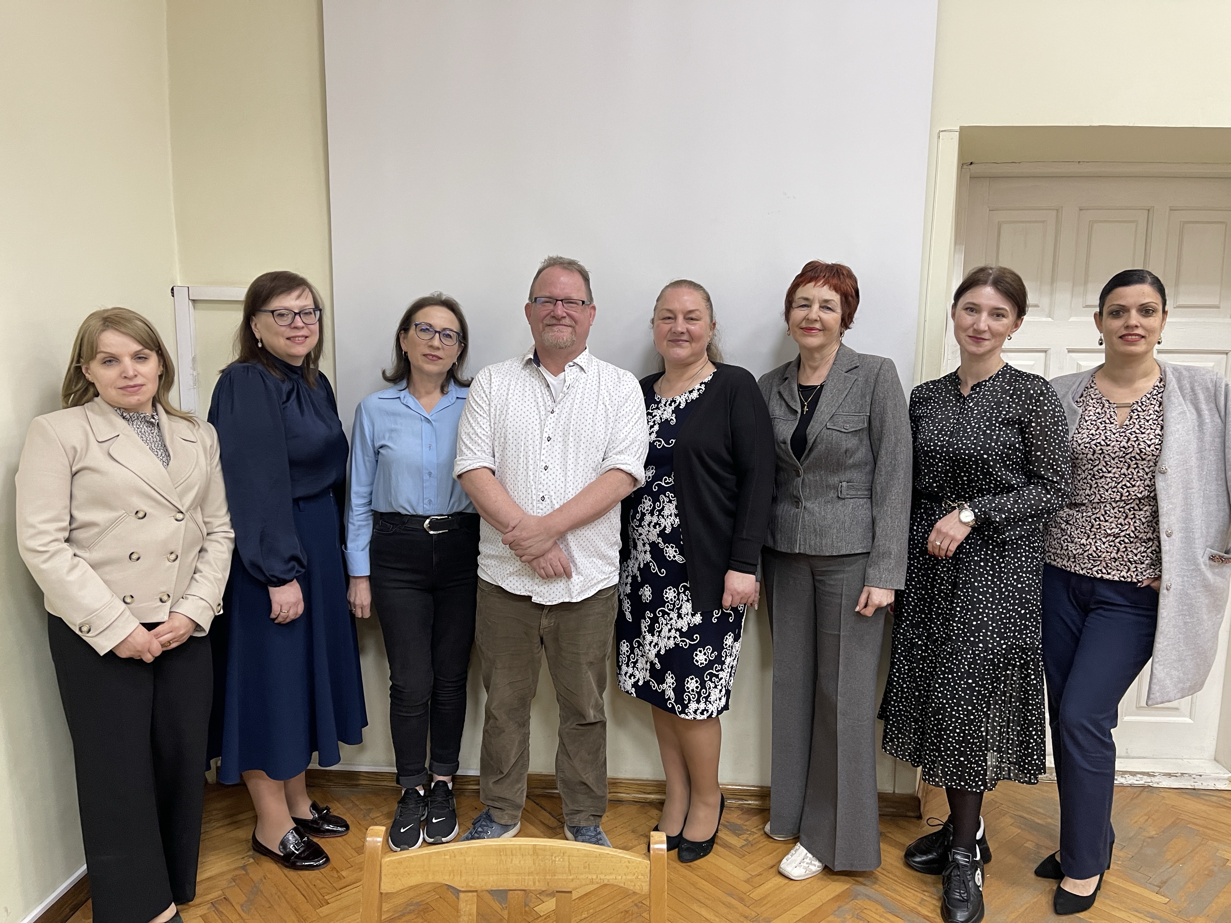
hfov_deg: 69.4
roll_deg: -1.4
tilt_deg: -8.2
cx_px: 616
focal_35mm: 25
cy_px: 462
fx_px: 889
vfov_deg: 54.9
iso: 250
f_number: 1.6
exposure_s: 1/50
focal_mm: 5.1
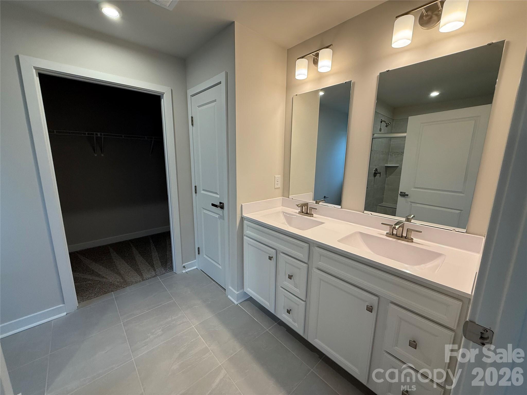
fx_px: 213
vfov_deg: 85.7
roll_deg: -0.5
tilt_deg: -11.4
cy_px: 198
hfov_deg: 102.1
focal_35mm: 14
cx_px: 264
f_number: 2.2
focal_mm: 2.22
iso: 125
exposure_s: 1/120
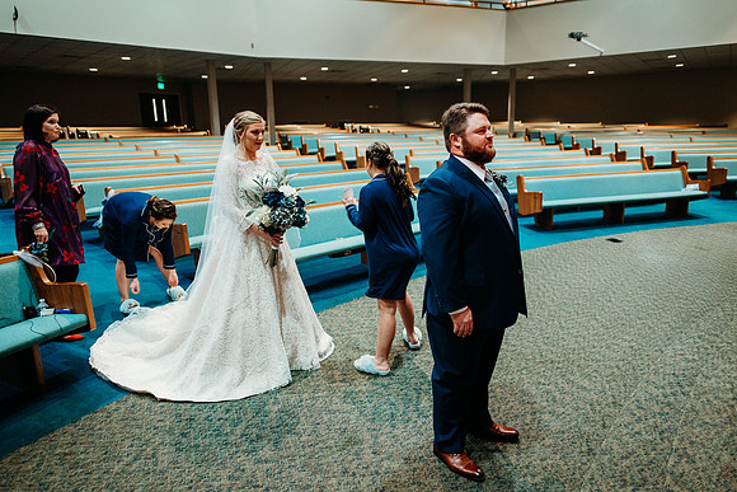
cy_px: 246
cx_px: 368
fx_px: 491
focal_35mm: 24
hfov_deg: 73.7
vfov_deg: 53.2
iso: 2000
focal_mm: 24
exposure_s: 1/100
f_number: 1.8
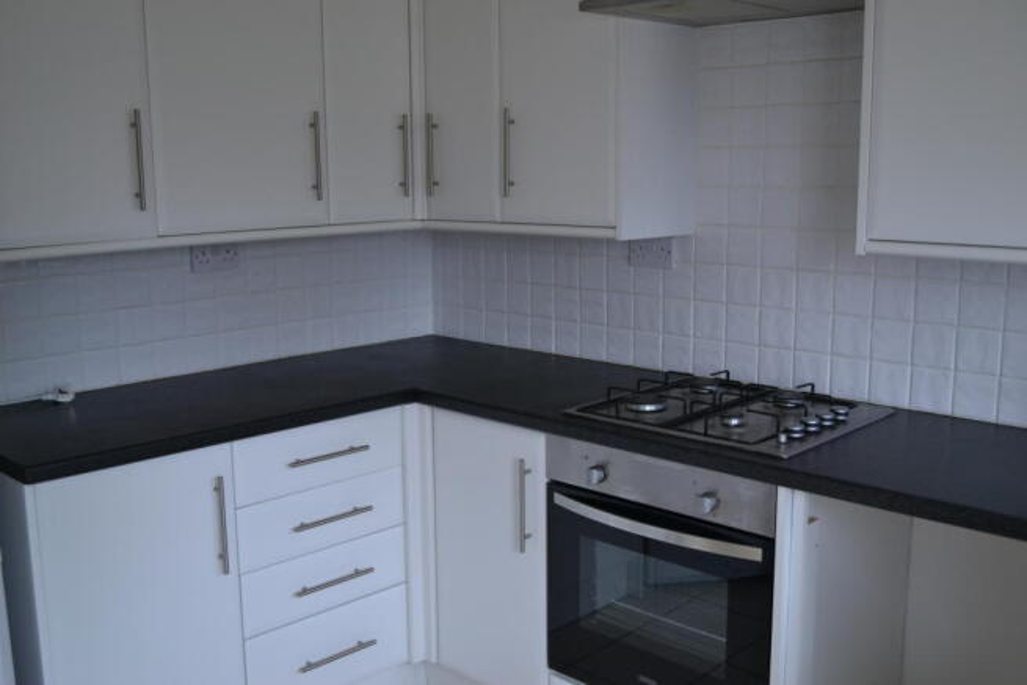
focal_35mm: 36
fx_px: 1027
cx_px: 514
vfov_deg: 36.9
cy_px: 342
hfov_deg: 53.1
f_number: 4
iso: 560
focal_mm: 24
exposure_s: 1/60
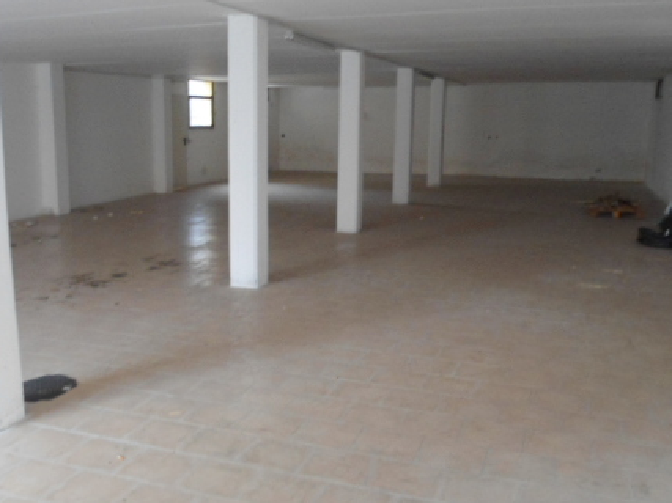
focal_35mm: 39
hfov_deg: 47.7
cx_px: 288
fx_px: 757
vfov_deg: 36.6
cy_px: 310
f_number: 2.8
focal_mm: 4.7
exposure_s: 1/30
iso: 200
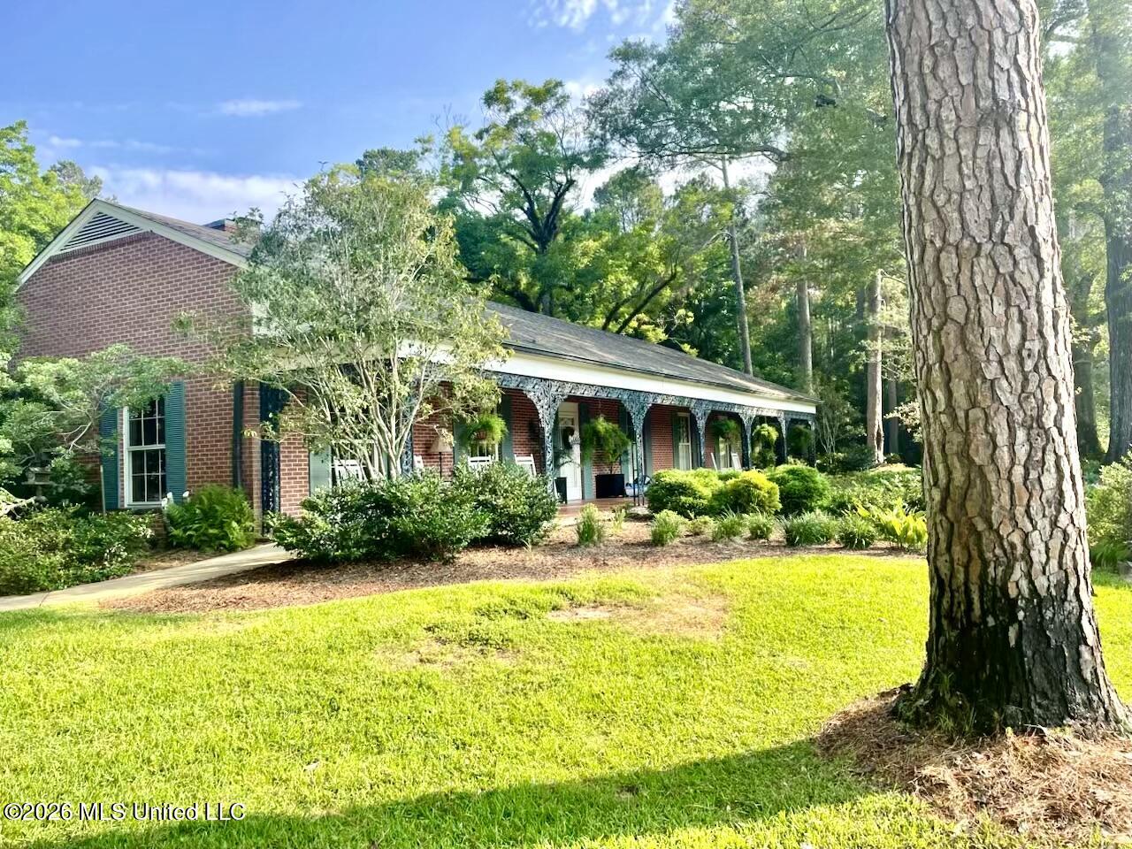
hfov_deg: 67.3
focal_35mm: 26
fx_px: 850
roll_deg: +2.2
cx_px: 566
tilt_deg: +1.2
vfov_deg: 53.1
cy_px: 424
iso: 32
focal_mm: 4.2
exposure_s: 1/785
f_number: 1.6
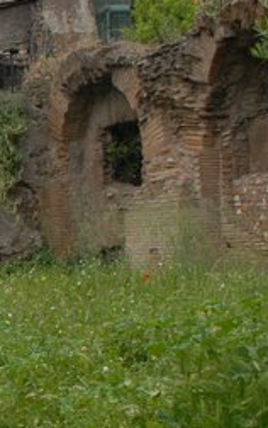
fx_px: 991
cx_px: -278
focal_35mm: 85
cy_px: 301
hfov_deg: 13.2
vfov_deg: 24.2
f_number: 8
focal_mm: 14
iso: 200
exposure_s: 1/250
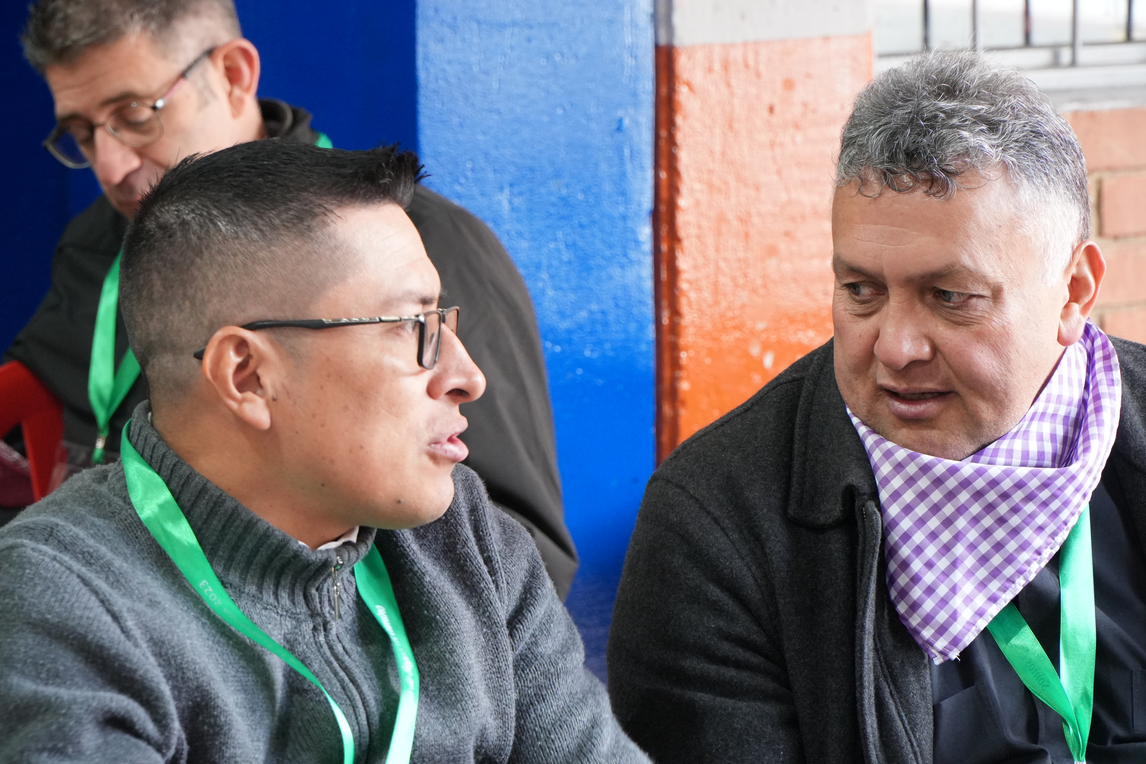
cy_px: 382
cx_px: 573
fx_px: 4918
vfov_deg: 8.9
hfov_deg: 13.3
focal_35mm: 154
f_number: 6.3
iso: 2500
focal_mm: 103
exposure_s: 1/50
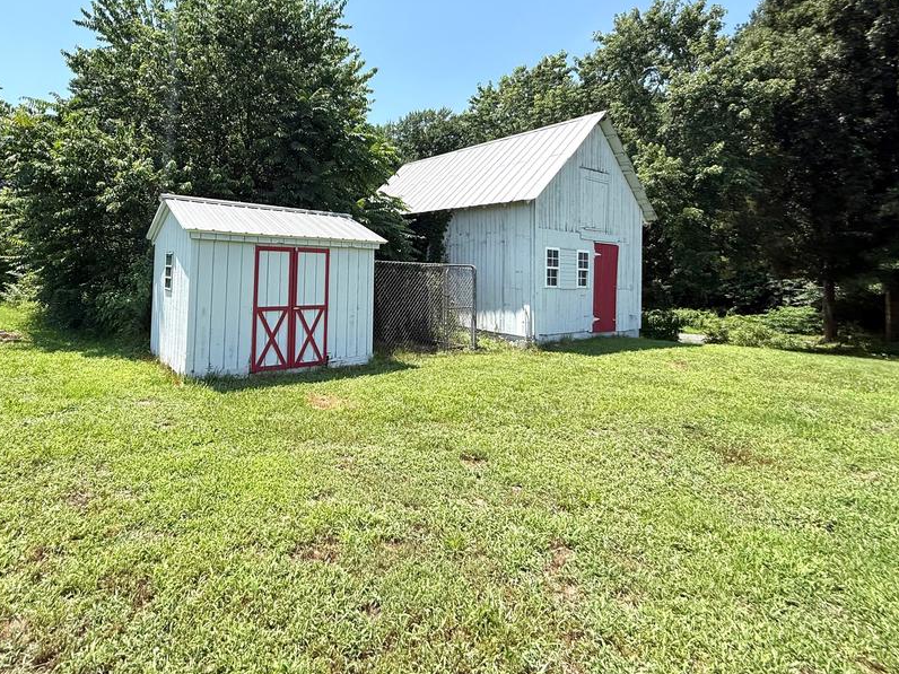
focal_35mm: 18
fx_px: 467
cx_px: 367
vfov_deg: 70.3
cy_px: 247
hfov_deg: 86.8
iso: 50
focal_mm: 2.22
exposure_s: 1/1368
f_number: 2.2
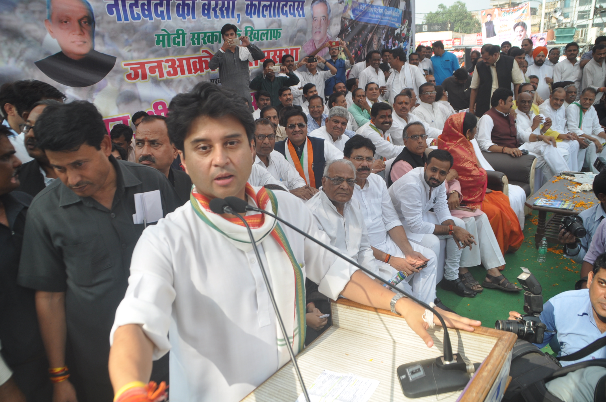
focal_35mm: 27
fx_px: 454
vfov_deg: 47.8
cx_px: 303
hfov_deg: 67.4
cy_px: 201
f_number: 7.1
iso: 200
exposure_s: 1/200
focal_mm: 18
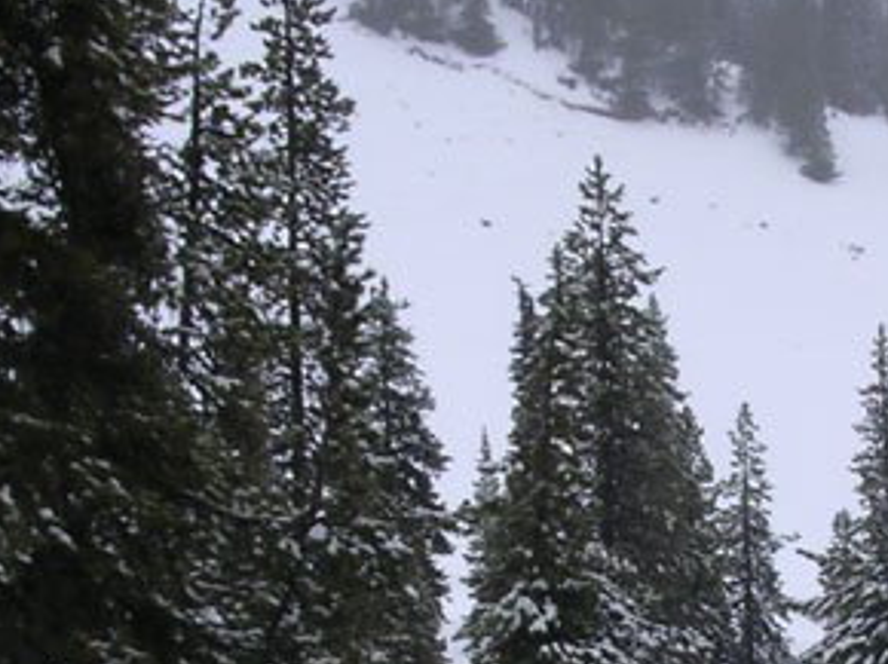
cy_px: 713
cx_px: 802
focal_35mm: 105
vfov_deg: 13.8
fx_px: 2691
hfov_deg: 18.4
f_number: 5.6
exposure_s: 1/205
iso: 100
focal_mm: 5.8
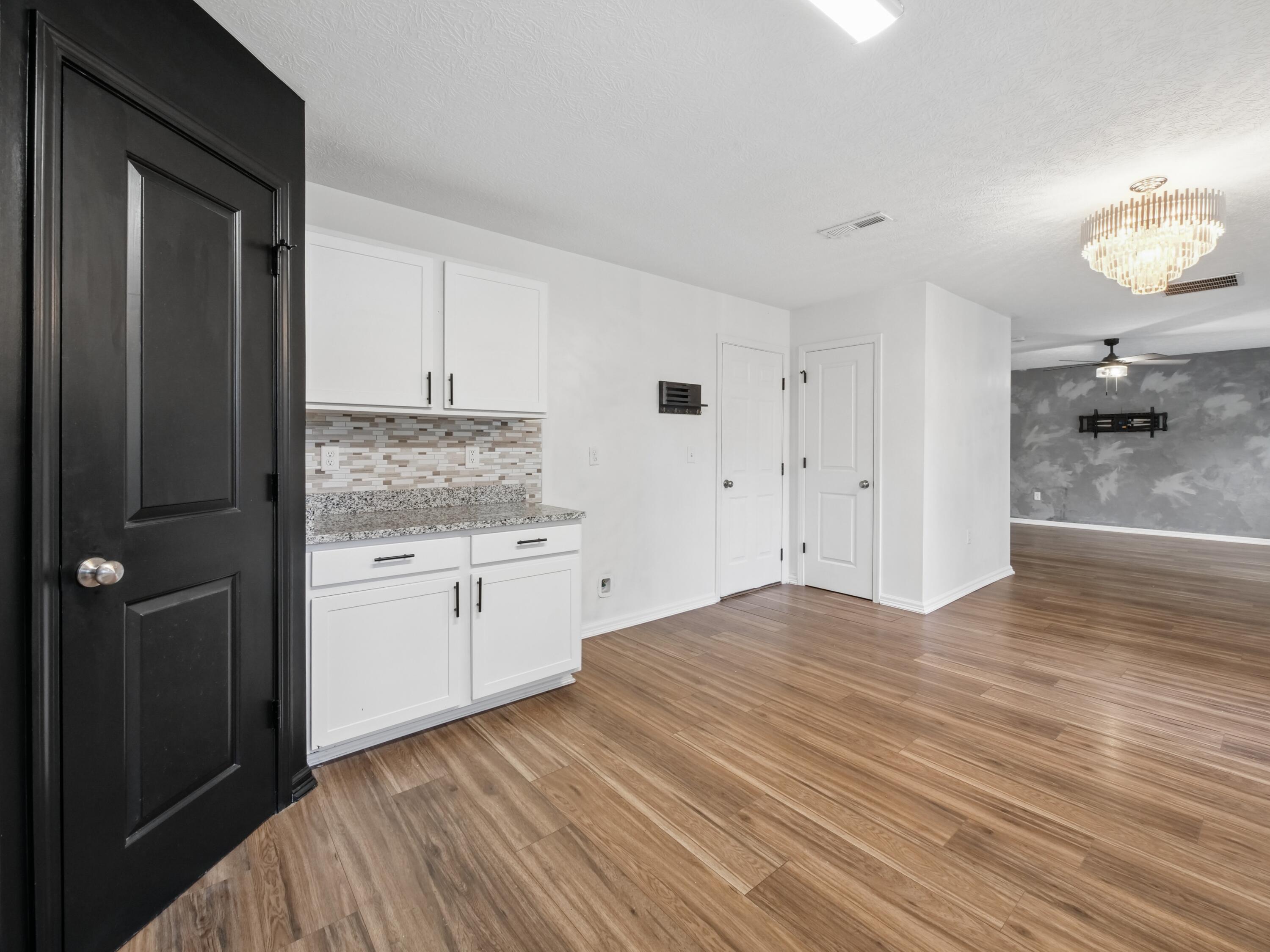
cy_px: 476
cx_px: 635
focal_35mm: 14
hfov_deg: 102.1
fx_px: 514
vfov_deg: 85.7
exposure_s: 1/15
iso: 640
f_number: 7.1
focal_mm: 7
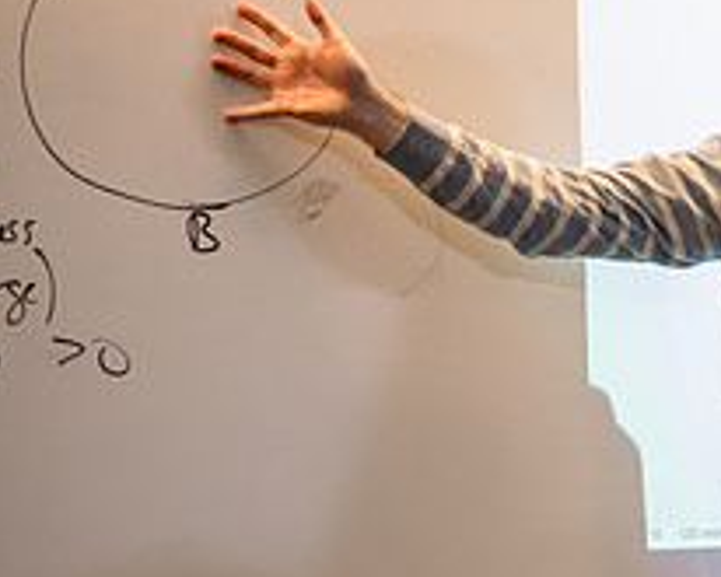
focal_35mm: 132
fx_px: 2818
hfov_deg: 14.2
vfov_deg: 11.7
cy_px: 261
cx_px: 805
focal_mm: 50
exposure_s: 1/160
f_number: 2.8
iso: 800
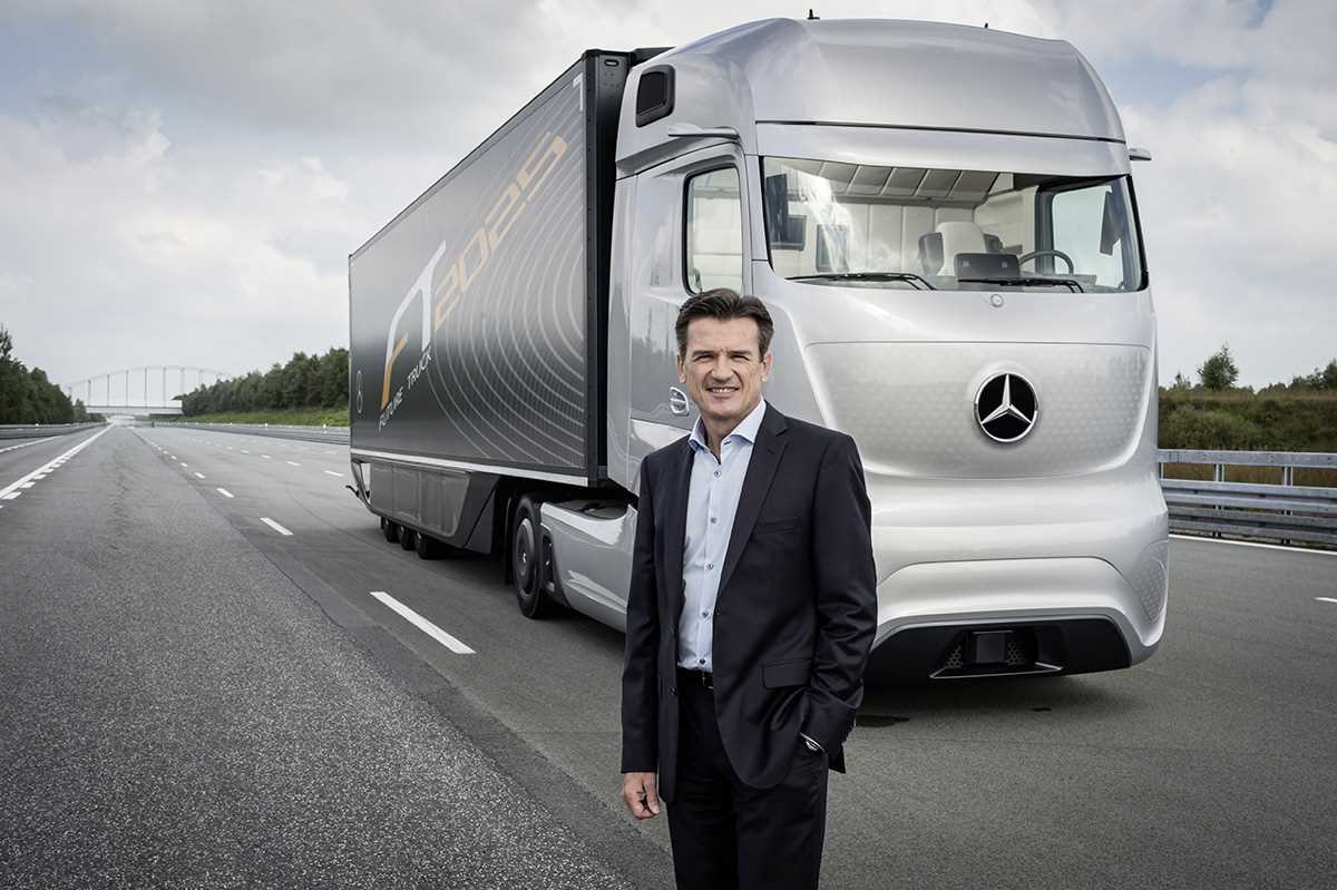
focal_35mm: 40
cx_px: 668
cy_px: 445
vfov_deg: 33.4
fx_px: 1485
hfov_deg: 48.5
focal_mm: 40
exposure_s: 1/125
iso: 200
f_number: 13
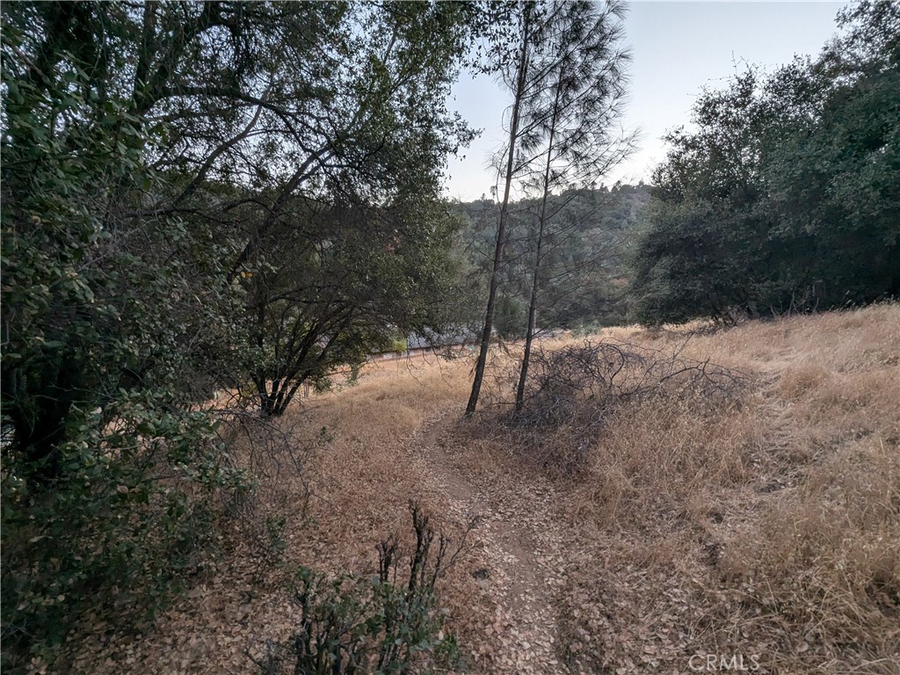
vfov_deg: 78.1
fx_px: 416
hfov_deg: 94.5
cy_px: 338
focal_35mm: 16
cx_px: 450
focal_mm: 2.22
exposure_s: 1/36
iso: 79
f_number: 2.2
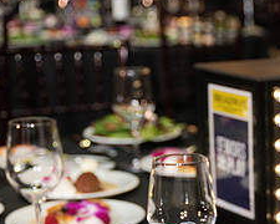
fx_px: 961
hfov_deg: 15.9
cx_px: 337
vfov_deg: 13.1
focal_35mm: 116
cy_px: 233
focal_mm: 48
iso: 1600
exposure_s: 1/200
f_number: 4
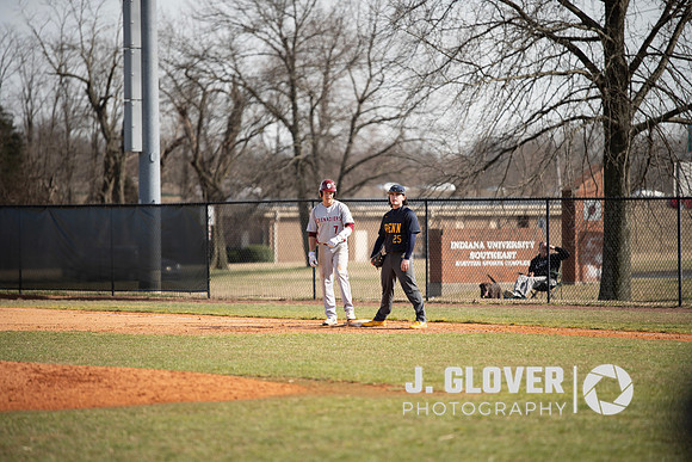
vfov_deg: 6.9
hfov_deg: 10.3
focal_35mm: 200
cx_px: 346
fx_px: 3845
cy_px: 231
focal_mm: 200
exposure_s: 1/1000
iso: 200
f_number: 2.8
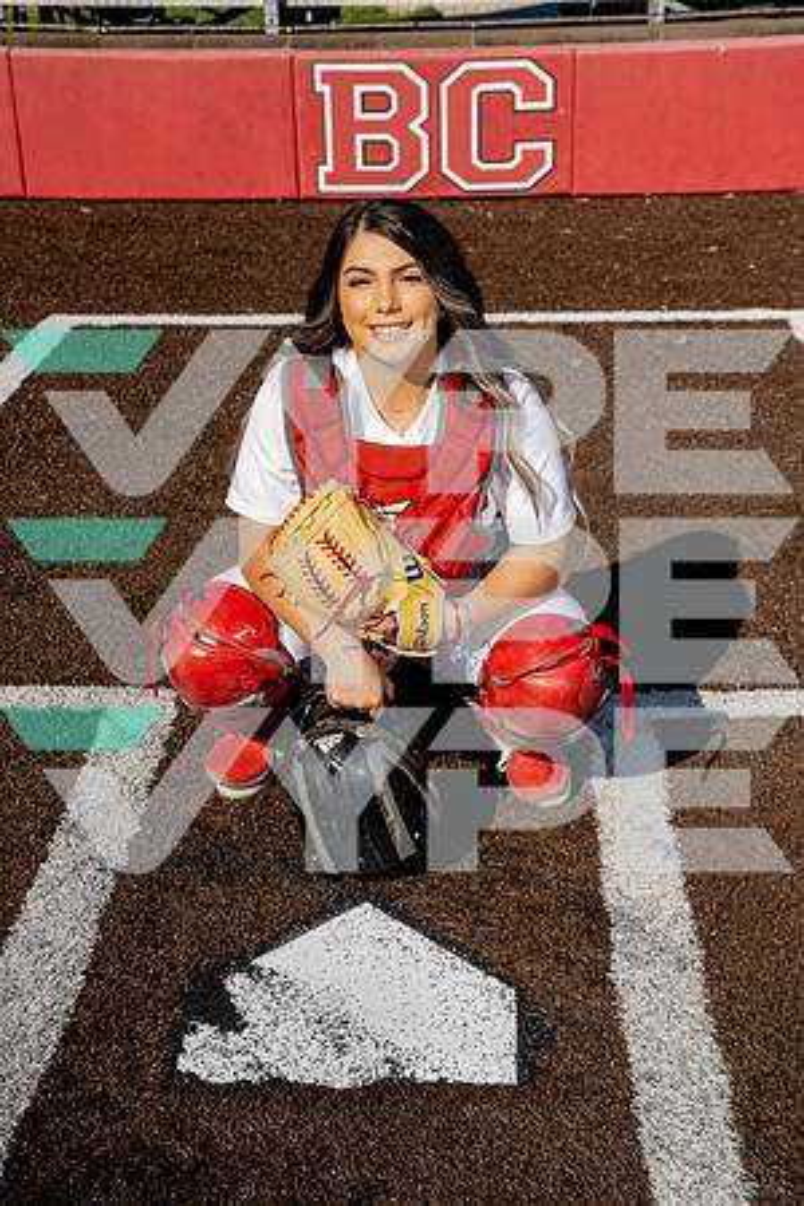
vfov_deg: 36.9
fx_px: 1809
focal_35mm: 54
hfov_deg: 25.1
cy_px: 603
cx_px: 402
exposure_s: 1/250
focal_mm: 54
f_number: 9
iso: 100
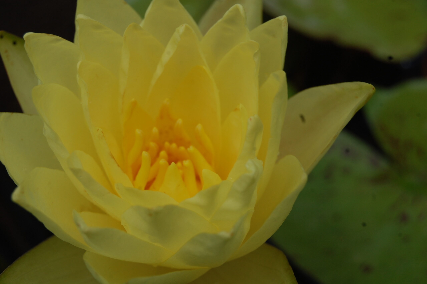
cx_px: 214
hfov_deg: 24.6
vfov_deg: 16.5
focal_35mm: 82
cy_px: 142
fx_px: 978
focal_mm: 55
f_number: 10
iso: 200
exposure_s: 1/400
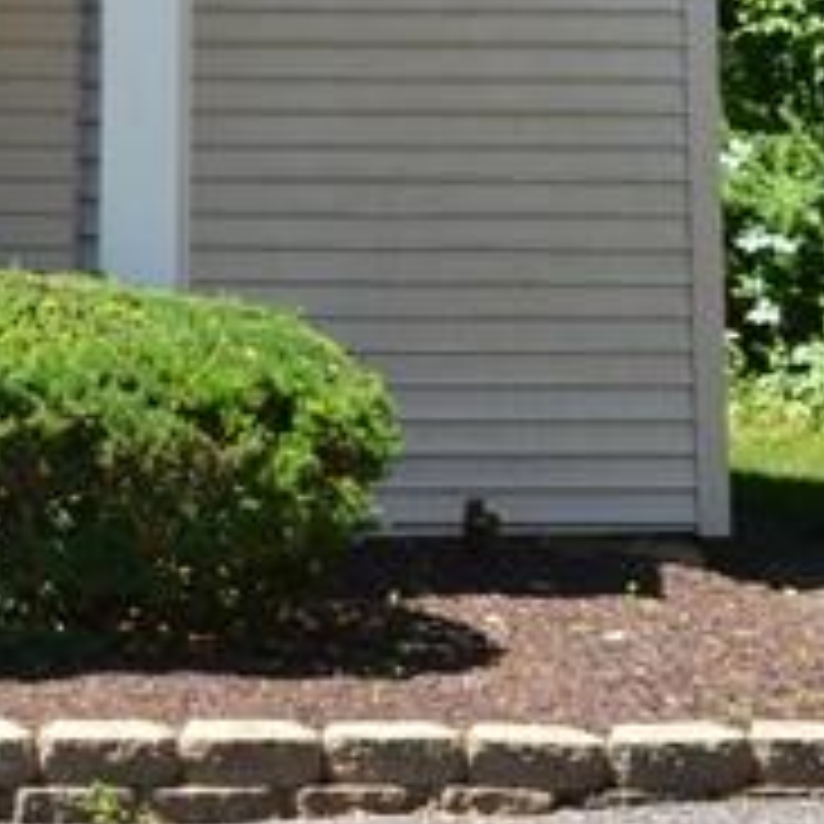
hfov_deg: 10.1
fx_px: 4471
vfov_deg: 10.3
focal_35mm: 166
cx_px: -536
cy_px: -261
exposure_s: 1/200
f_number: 7.1
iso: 200
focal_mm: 22
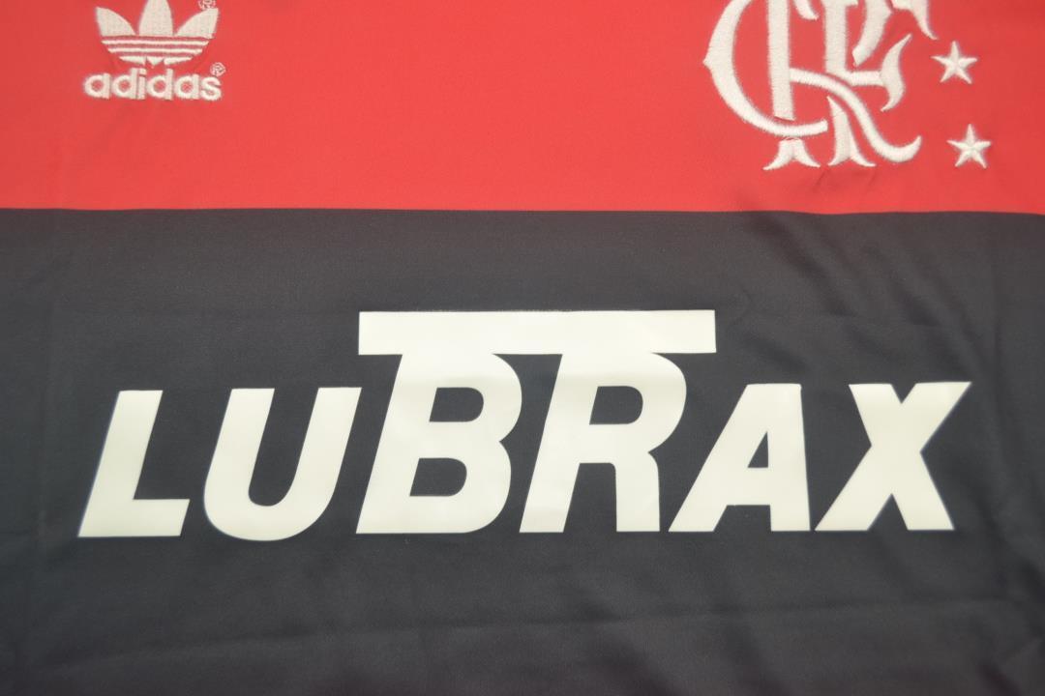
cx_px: 522
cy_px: 348
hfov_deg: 53.1
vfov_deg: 36.9
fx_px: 1045
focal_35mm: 36
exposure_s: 1/60
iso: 200
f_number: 4
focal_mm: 24
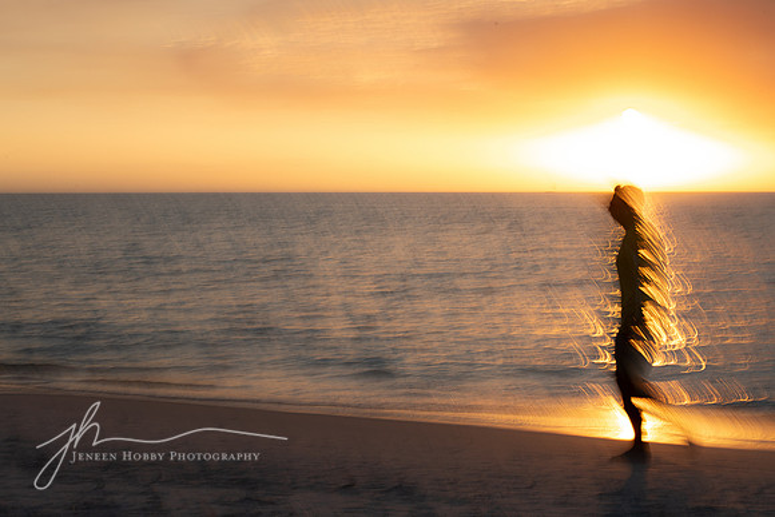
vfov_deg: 17.5
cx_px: 388
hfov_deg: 26.0
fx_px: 1679
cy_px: 258
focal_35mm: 78
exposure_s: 1/10
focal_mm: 78
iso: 100
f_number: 16
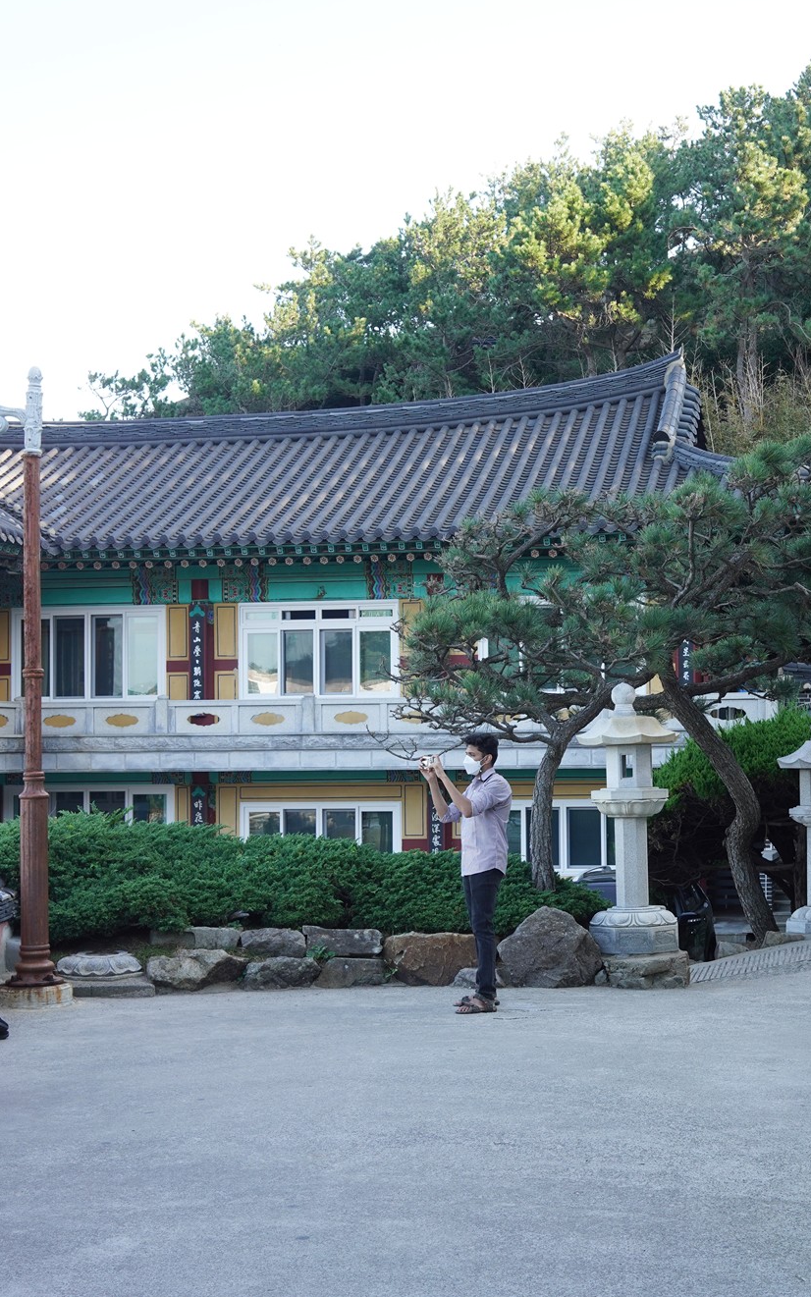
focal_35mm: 54
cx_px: 603
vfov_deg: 37.5
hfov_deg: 23.7
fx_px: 1909
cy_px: 646
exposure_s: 1/100
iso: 400
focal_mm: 35
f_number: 8
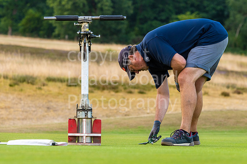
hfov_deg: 10.9
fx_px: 1291
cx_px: 120
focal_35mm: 188
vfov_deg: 7.3
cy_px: 84
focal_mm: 122
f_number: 5
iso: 250
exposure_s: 1/320
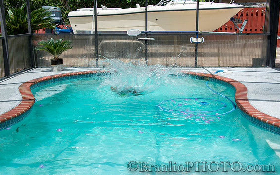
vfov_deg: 24.0
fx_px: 412
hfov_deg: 37.5
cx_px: 140
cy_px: 84
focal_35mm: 54
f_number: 7.1
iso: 200
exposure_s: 1/1000
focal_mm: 52
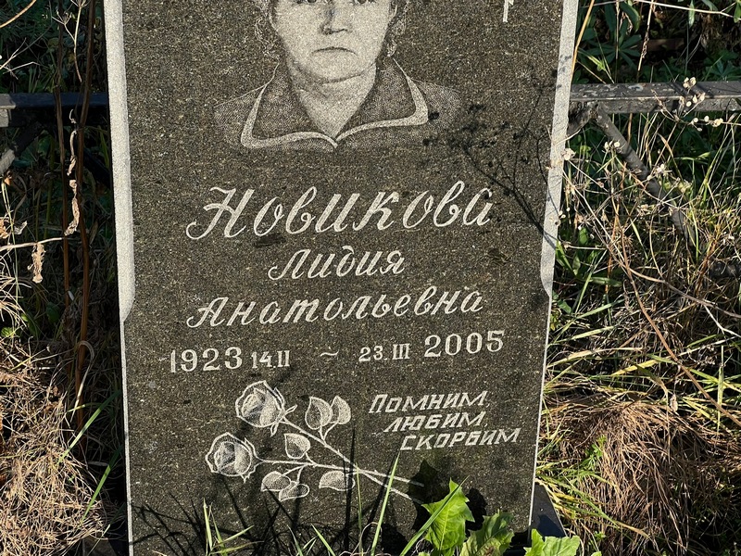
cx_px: 370
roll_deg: -3.7
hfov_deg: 25.3
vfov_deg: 19.1
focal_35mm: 77
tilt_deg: -29.7
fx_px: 1648
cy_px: 278
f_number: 2.8
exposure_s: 1/309
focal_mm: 9
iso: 32
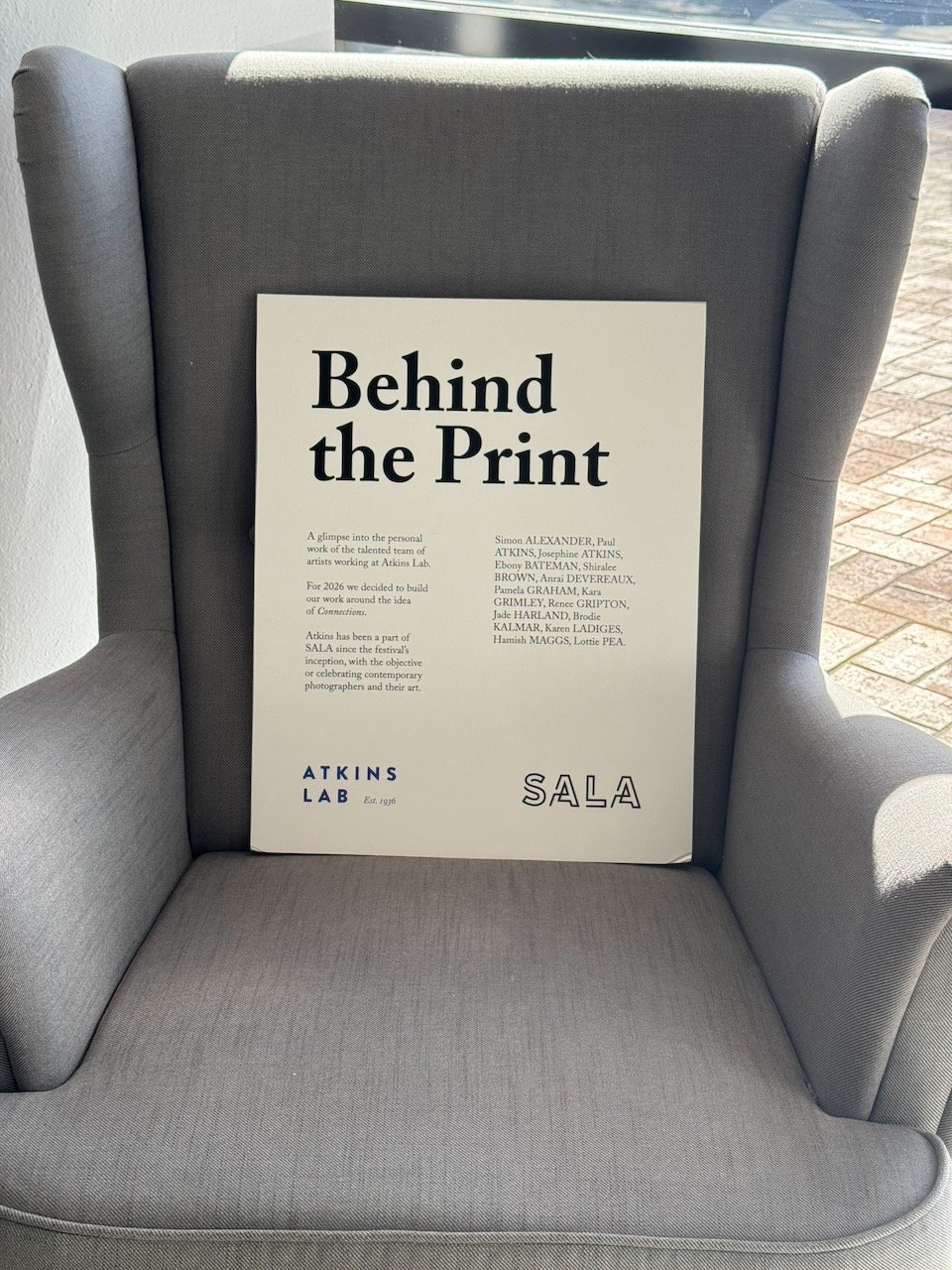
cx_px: 476
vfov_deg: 39.7
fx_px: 1760
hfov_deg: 30.3
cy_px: 635
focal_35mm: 48
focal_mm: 6.76
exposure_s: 1/445
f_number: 1.78
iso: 64
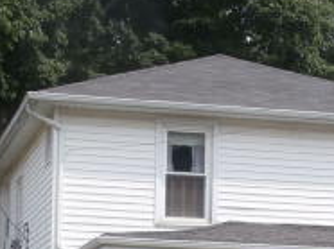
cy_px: 319
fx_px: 1262
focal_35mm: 131
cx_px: 126
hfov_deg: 15.1
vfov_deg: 11.0
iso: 100
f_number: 9.9
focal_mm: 6.67
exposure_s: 1/80
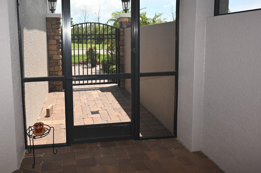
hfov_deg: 68.3
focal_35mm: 26
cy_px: 52
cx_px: 97
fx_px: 188
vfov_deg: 48.3
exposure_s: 1/160
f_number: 6.3
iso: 100
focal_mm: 12
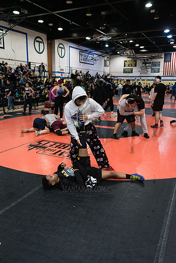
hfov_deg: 45.0
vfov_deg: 63.7
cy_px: 132
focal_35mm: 29
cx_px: 88
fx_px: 213
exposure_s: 1/640
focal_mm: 29
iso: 8000
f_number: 3.2
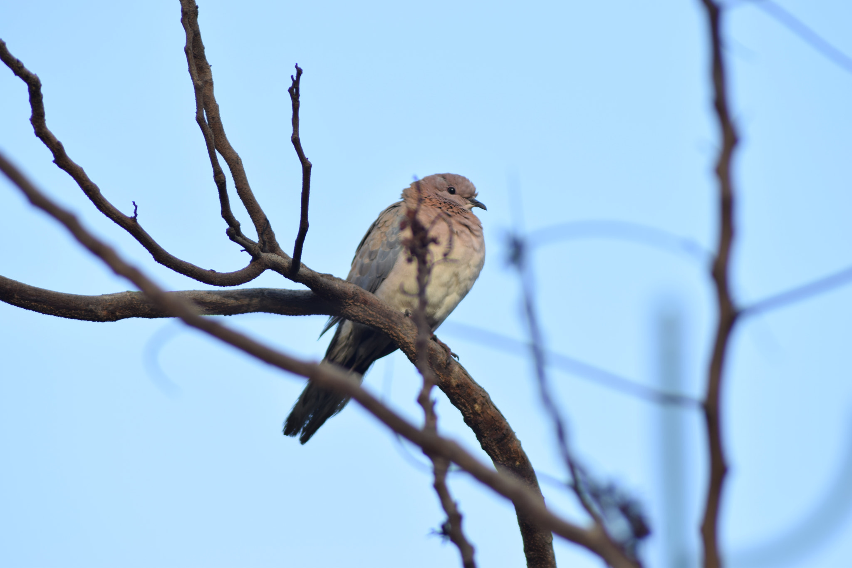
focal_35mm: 360
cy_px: 284
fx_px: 8519
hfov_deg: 5.7
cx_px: 426
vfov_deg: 3.8
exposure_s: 1/160
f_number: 6.3
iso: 100
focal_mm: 240
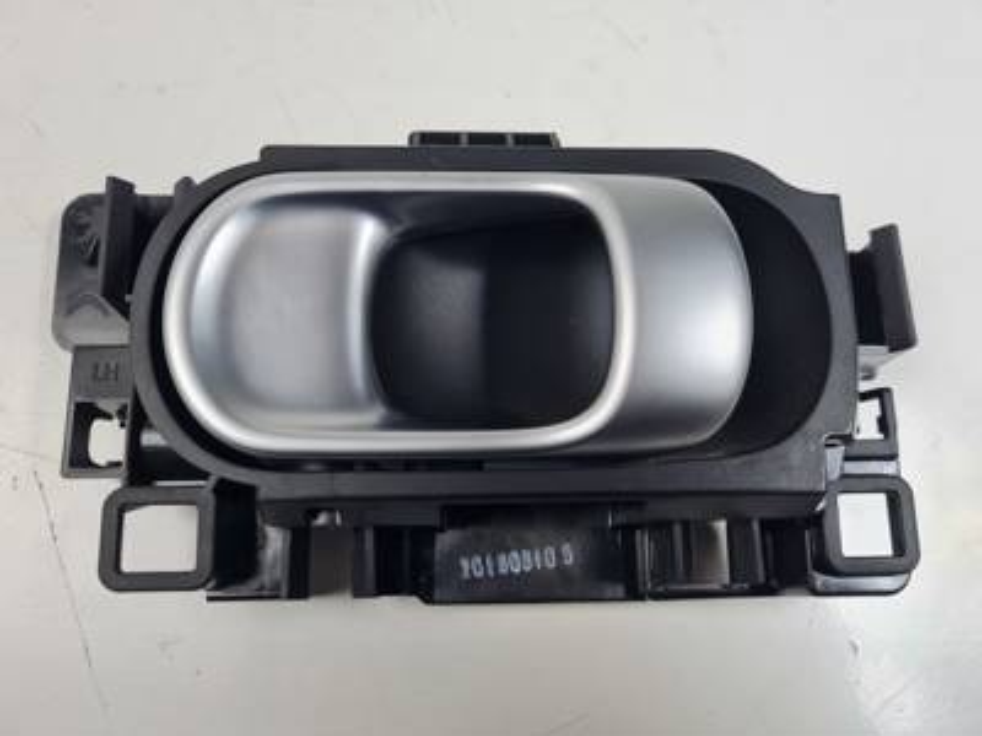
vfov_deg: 53.1
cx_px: 491
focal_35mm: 26
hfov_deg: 67.3
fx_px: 738
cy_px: 368
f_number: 1.8
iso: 50
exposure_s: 1/187
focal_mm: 5.4
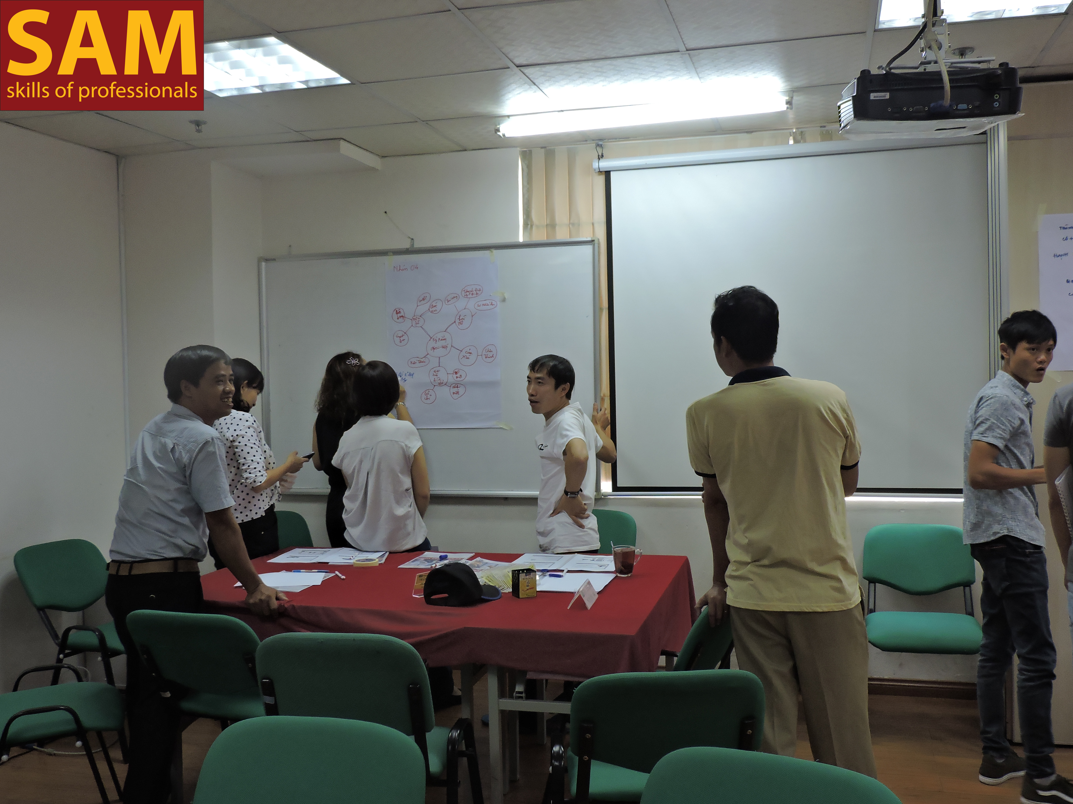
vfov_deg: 42.9
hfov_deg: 55.4
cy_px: 402
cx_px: 536
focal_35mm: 33
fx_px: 1023
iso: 250
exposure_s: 1/50
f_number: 3.2
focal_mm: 5.9
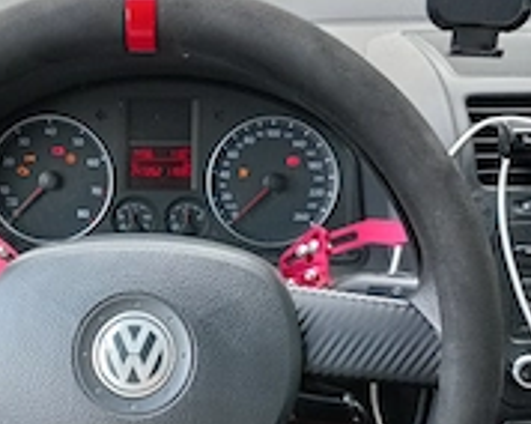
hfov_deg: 33.7
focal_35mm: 55
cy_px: 249
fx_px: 863
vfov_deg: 27.5
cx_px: 155
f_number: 1.8
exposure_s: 1/100
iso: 191
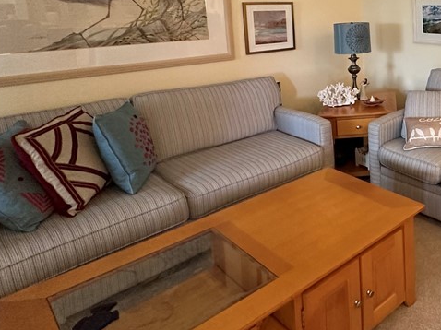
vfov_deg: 43.8
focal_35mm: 30
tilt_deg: -7.7
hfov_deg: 47.4
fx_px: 382
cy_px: 51
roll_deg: +0.8
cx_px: 460
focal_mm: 2.22
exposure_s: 1/60
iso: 400
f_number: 2.2
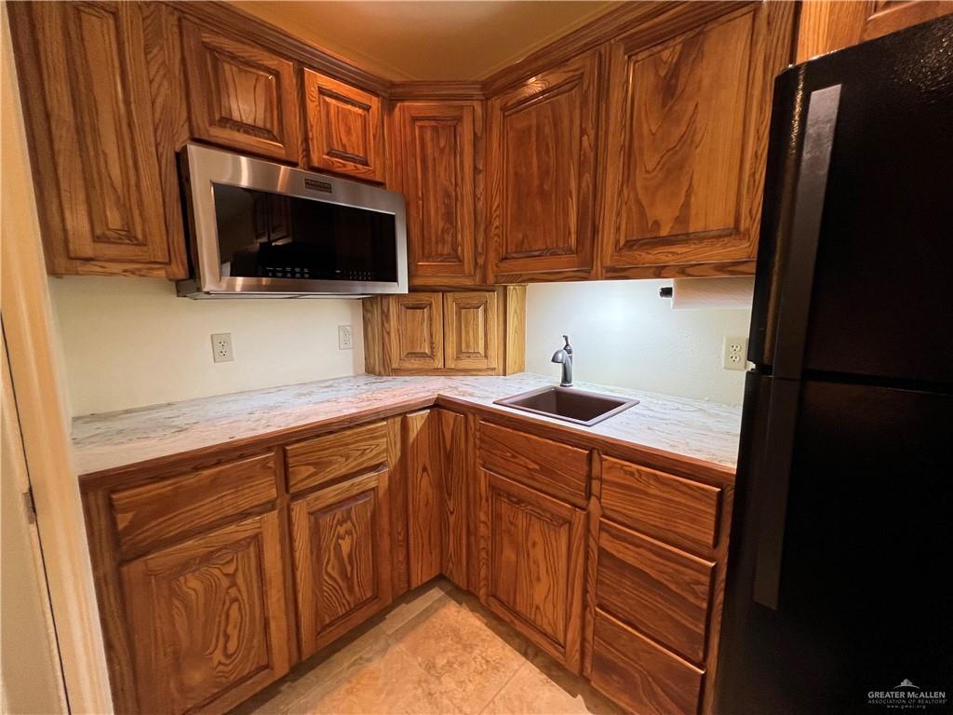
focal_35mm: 13
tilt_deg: -8.6
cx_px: 476
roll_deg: +0.1
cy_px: 358
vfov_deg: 89.9
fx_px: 358
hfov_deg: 106.2
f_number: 1.8
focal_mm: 1.57
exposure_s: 1/120
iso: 250
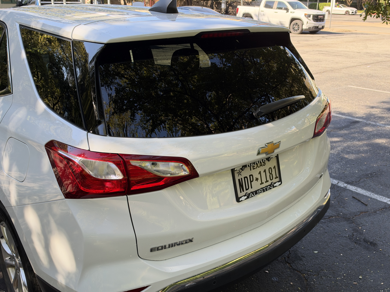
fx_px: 394
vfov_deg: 40.7
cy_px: 146
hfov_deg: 52.6
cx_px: 195
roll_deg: -1.0
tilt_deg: -19.9
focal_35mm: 35
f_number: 1.8
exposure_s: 1/527
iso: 100
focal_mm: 6.93
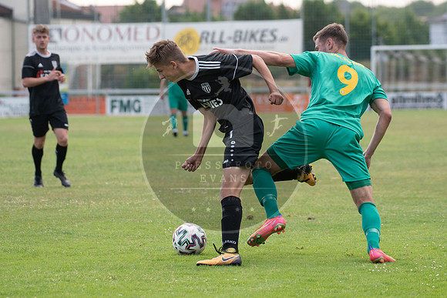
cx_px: 232
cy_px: 133
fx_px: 2750
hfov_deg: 9.3
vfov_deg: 6.2
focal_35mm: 221
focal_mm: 200
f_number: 5.6
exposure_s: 1/1600
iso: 1400
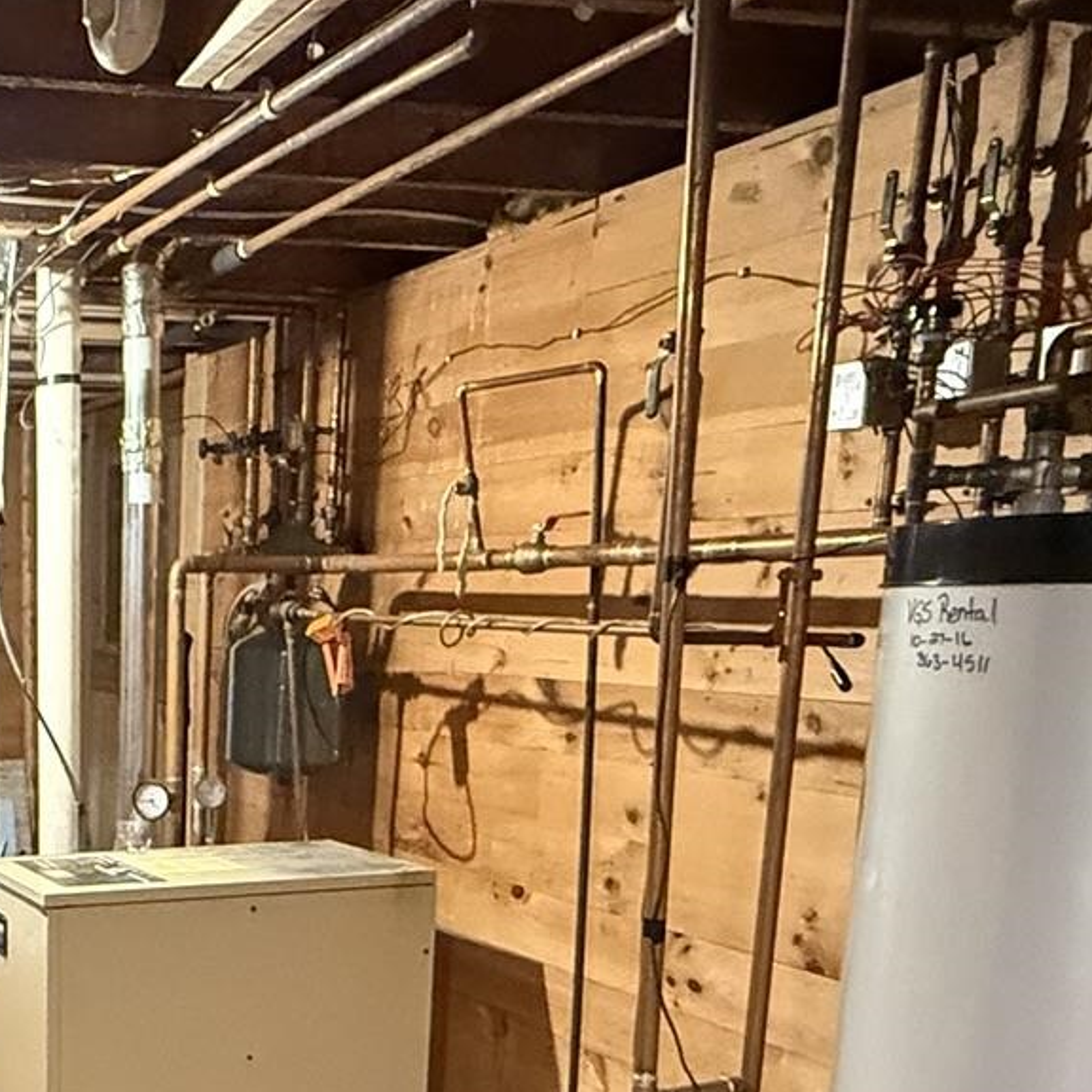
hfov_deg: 34.9
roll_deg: +0.5
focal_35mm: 44
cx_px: 4
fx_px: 1570
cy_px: 918
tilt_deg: -11.1
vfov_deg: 36.6
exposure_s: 1/40
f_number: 2.2
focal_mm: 2.22
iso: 1000
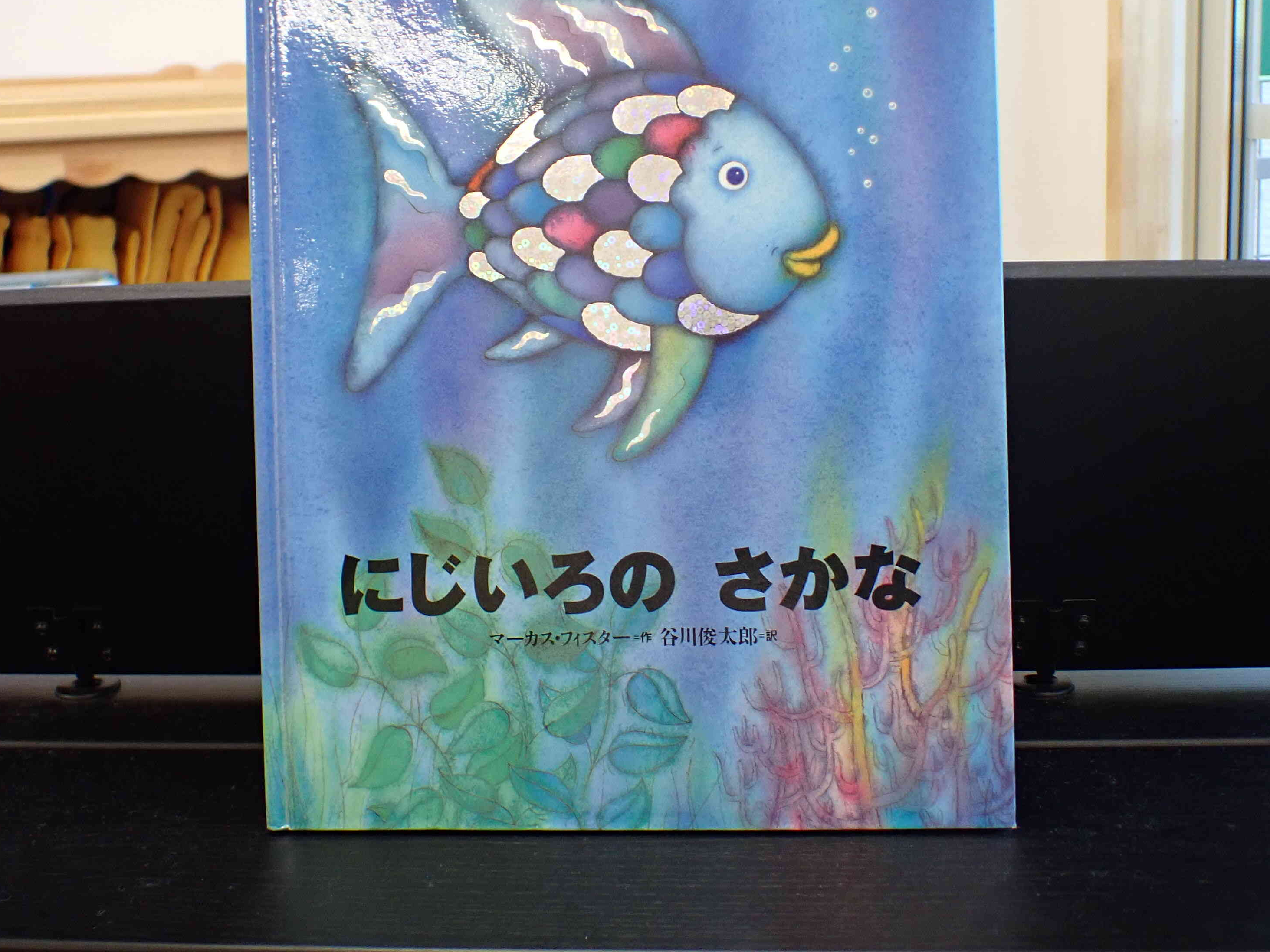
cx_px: 633
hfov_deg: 45.8
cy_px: 364
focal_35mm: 41
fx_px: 1504
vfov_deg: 35.0
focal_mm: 5.4
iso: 320
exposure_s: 1/125
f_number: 2.3
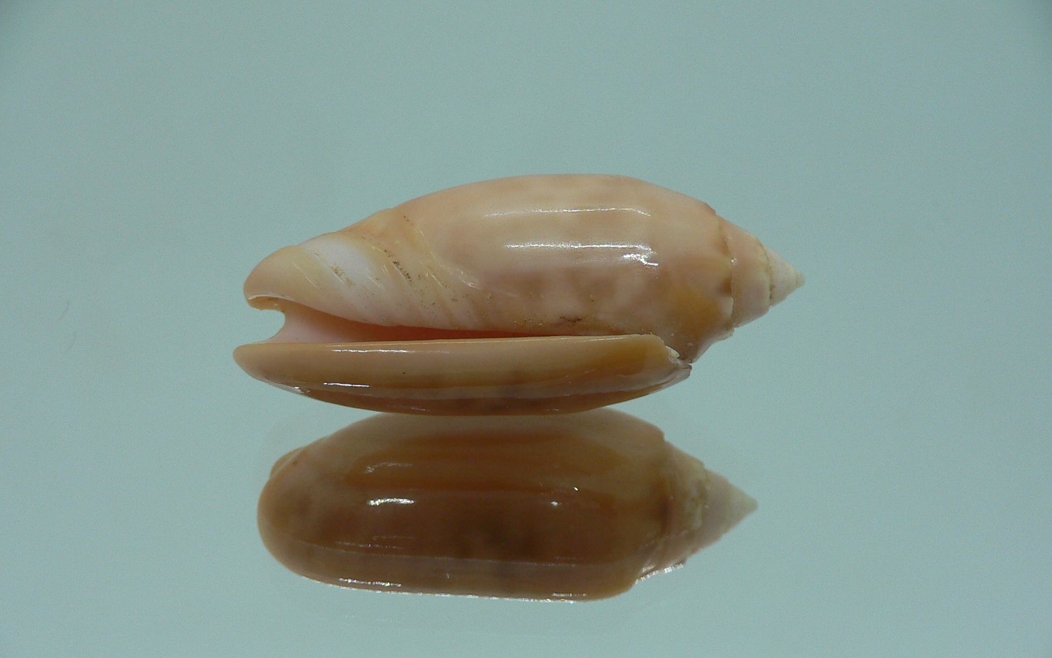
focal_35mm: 38
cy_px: 366
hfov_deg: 51.5
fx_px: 1089
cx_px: 514
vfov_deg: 33.5
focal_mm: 4.6
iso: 80
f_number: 2.8
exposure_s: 1/60
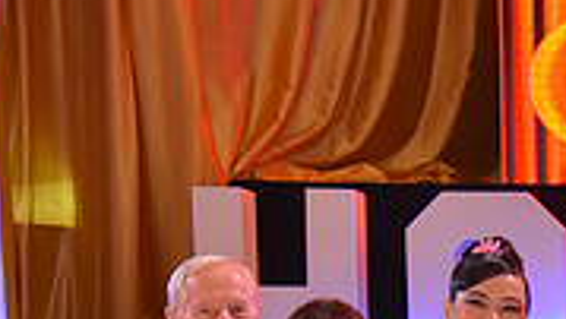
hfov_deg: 13.0
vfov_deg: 7.6
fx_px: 2343
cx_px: 876
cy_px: 561
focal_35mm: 156
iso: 2000
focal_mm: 46
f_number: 4.5
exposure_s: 1/250
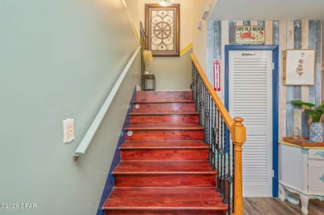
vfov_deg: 77.1
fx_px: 135
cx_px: 162
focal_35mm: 15
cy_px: 108
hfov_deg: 100.5
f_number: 8
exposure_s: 1/25
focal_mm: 15
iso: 320
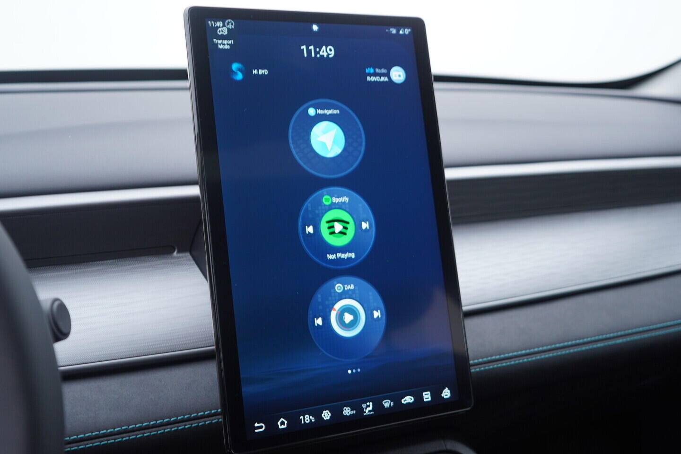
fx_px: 681
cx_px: 340
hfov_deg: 53.1
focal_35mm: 36
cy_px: 227
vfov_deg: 36.9
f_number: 2.8
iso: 125
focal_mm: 24
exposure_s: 1/40
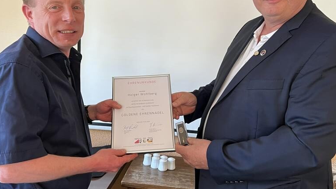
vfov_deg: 31.2
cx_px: 167
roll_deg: -4.3
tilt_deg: -11.2
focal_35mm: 38
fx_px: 339
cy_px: 89
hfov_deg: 52.8
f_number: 1.5
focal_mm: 5.7
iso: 125
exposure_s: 1/97
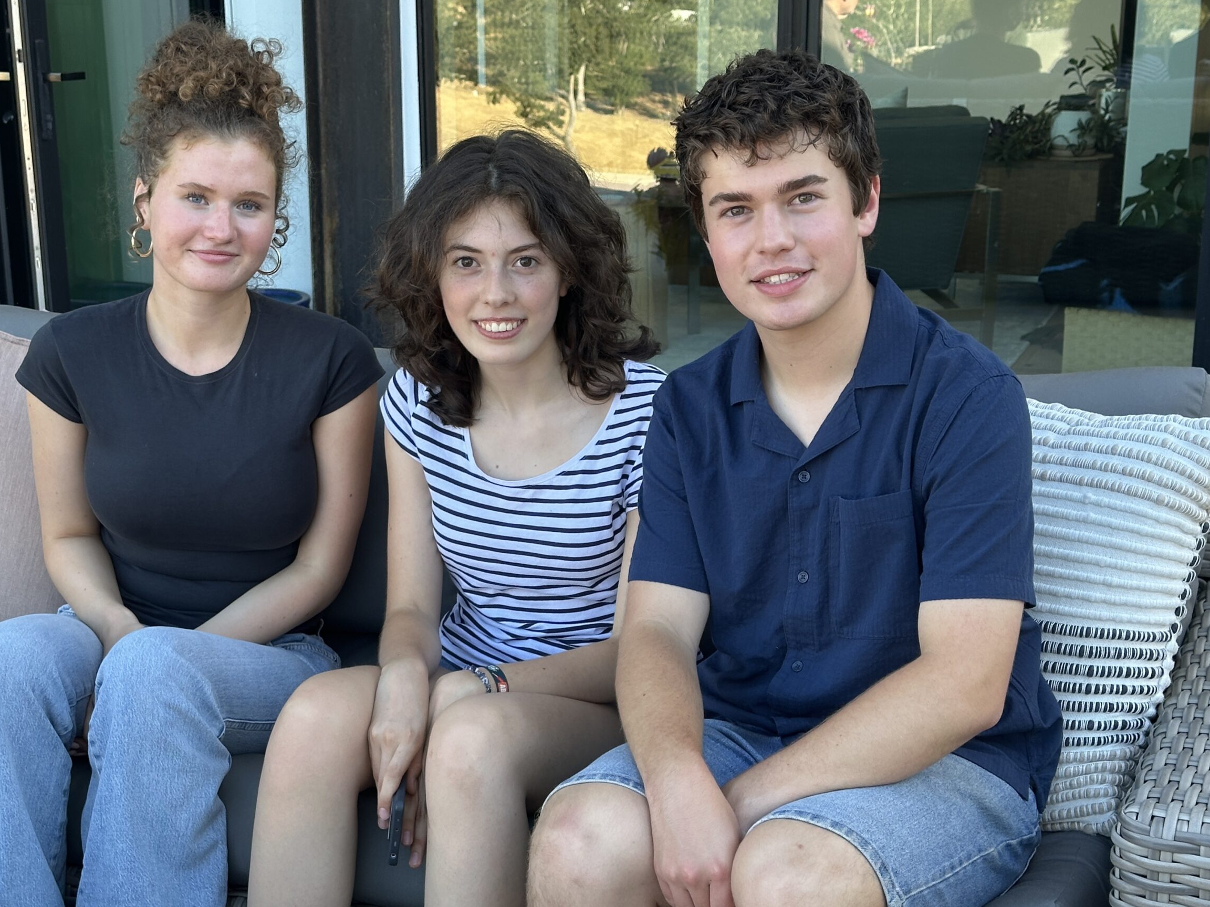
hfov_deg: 32.1
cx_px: 506
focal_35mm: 60
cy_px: 544
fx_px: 2097
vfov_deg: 24.4
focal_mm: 6.86
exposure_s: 1/306
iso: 64
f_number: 1.78
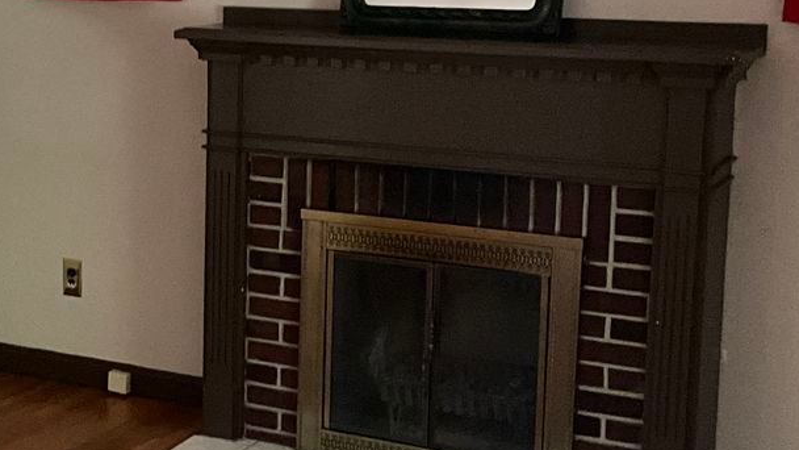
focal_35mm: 78
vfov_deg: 15.5
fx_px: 1653
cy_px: 166
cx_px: 116
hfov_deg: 26.5
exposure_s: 1/30
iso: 500
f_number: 1.8
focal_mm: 3
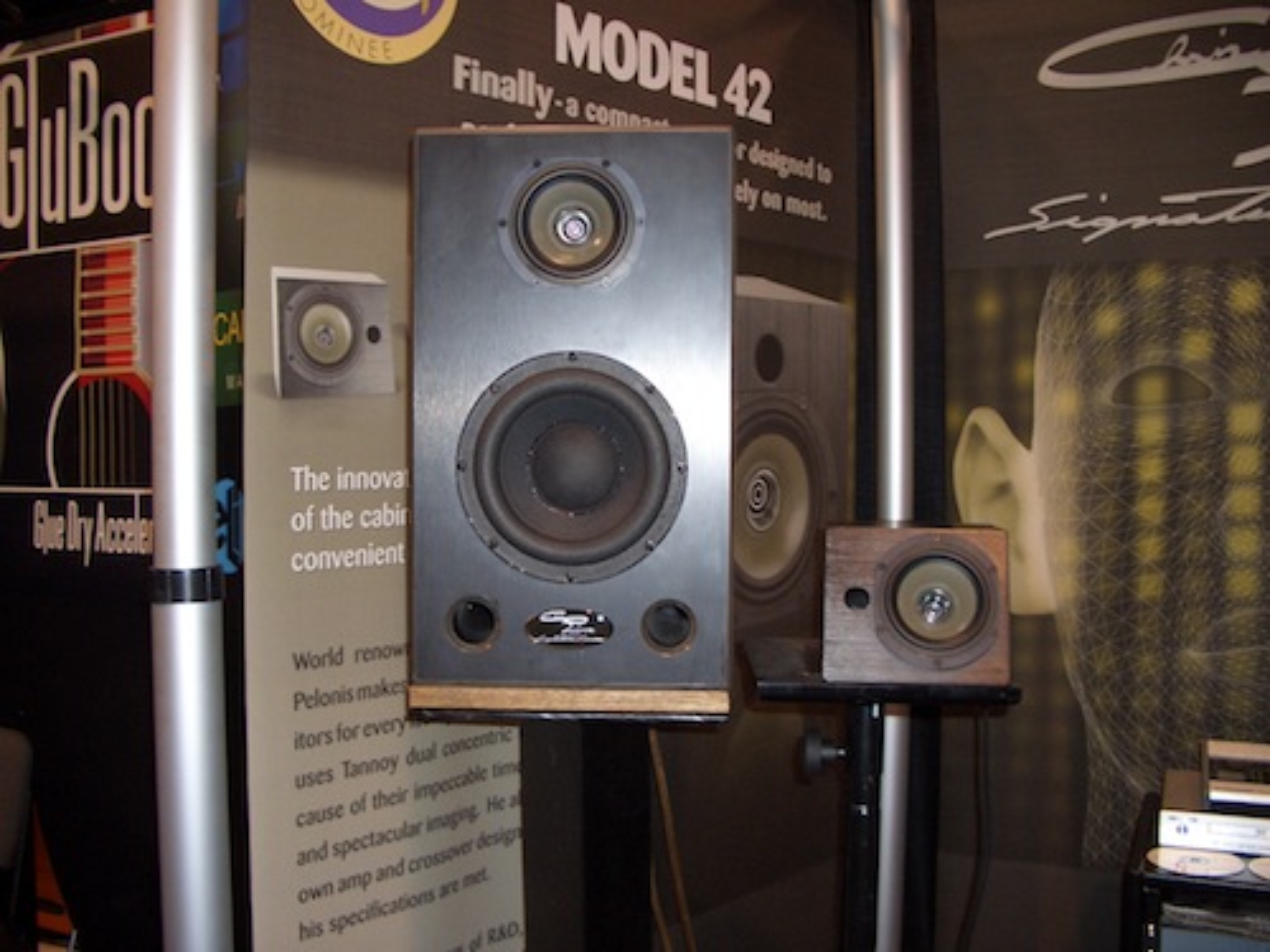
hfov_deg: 52.6
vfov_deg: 40.7
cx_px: 635
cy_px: 476
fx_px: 1284
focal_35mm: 35
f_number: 2.6
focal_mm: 5.8
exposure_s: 1/60
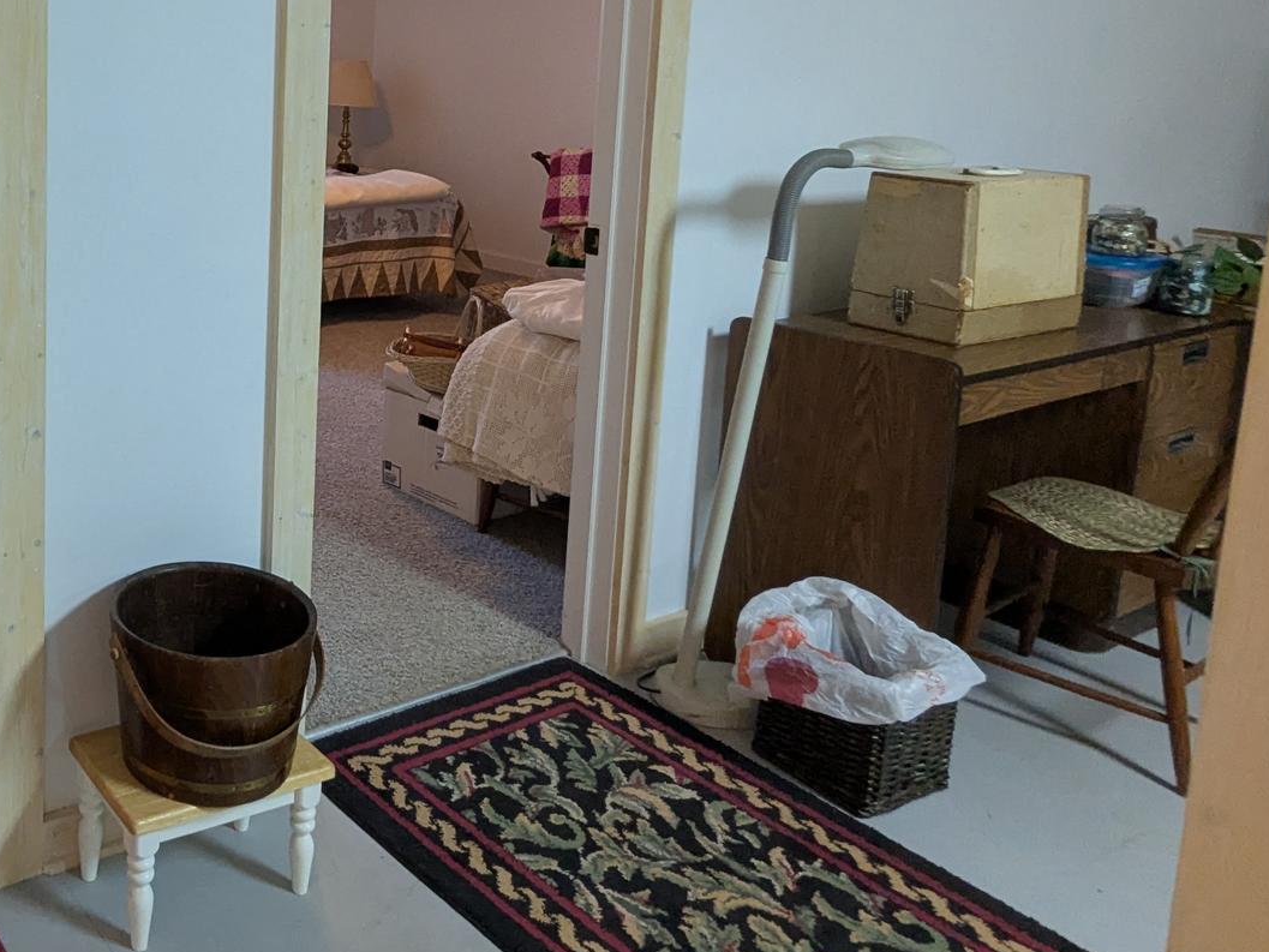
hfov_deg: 51.1
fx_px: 1137
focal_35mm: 31
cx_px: 109
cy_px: 211
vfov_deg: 43.6
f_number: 2.2
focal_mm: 2.35
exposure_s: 1/60
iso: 382
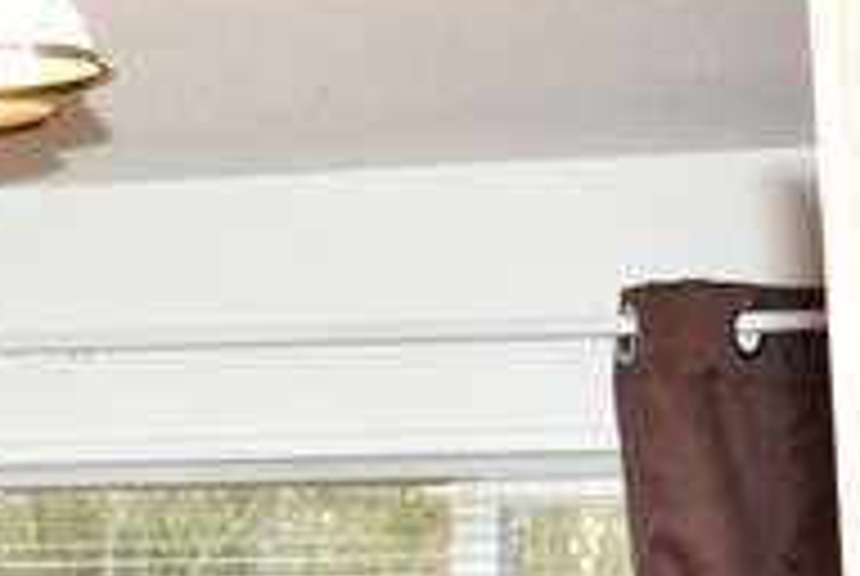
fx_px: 4279
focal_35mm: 179
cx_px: -901
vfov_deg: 7.4
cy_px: 1138
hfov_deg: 10.5
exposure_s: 1/60
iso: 220
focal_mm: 21
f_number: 4
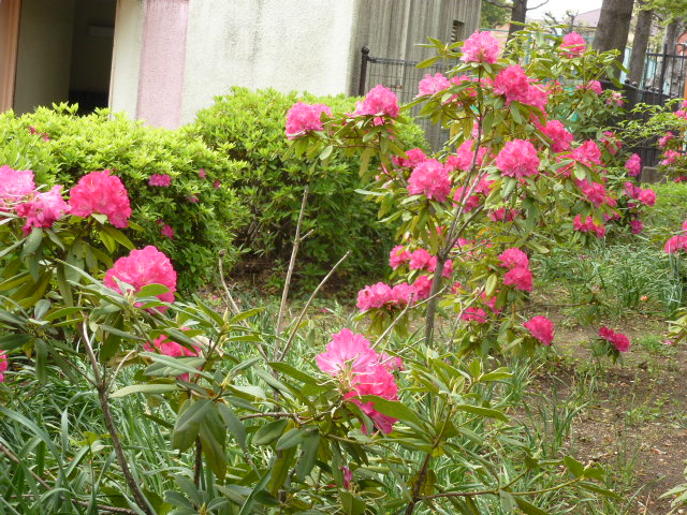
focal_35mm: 71
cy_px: 258
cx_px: 344
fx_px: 1409
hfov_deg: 27.4
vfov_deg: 20.7
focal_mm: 12.7
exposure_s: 1/125
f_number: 4.7
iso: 100
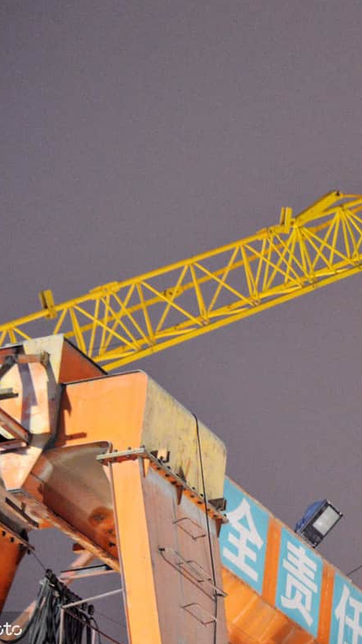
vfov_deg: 16.4
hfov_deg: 9.2
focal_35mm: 131
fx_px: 2232
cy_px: 323
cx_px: 424
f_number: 4
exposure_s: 1/2
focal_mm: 55
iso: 3200
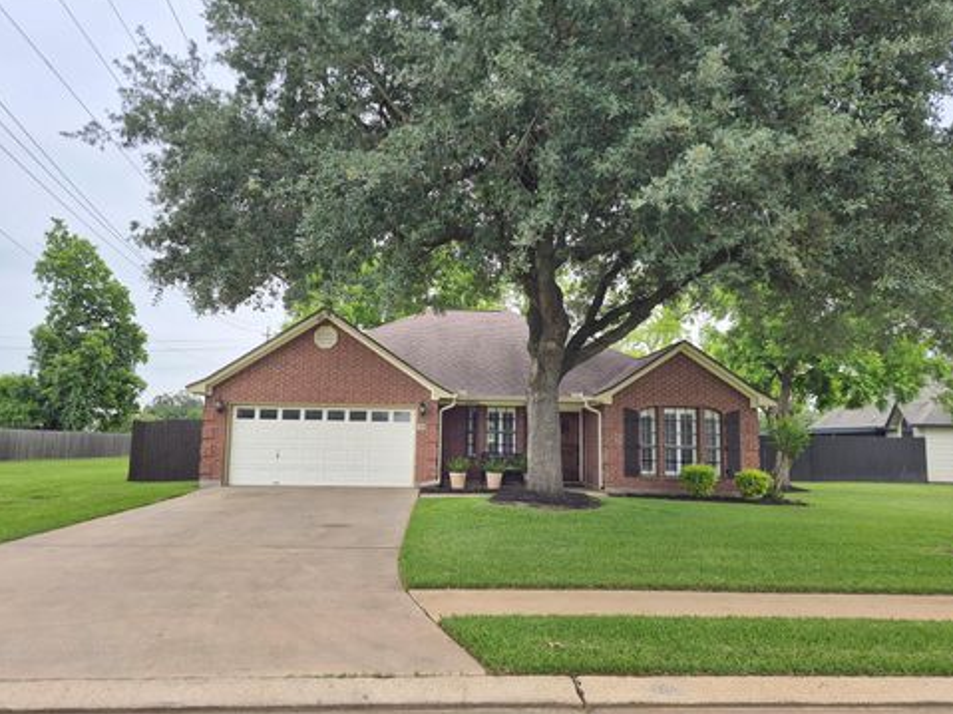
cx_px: 462
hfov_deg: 71.6
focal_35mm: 24
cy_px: 361
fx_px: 661
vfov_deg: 56.8
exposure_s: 1/2232
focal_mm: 5.4
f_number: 1.8
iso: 80
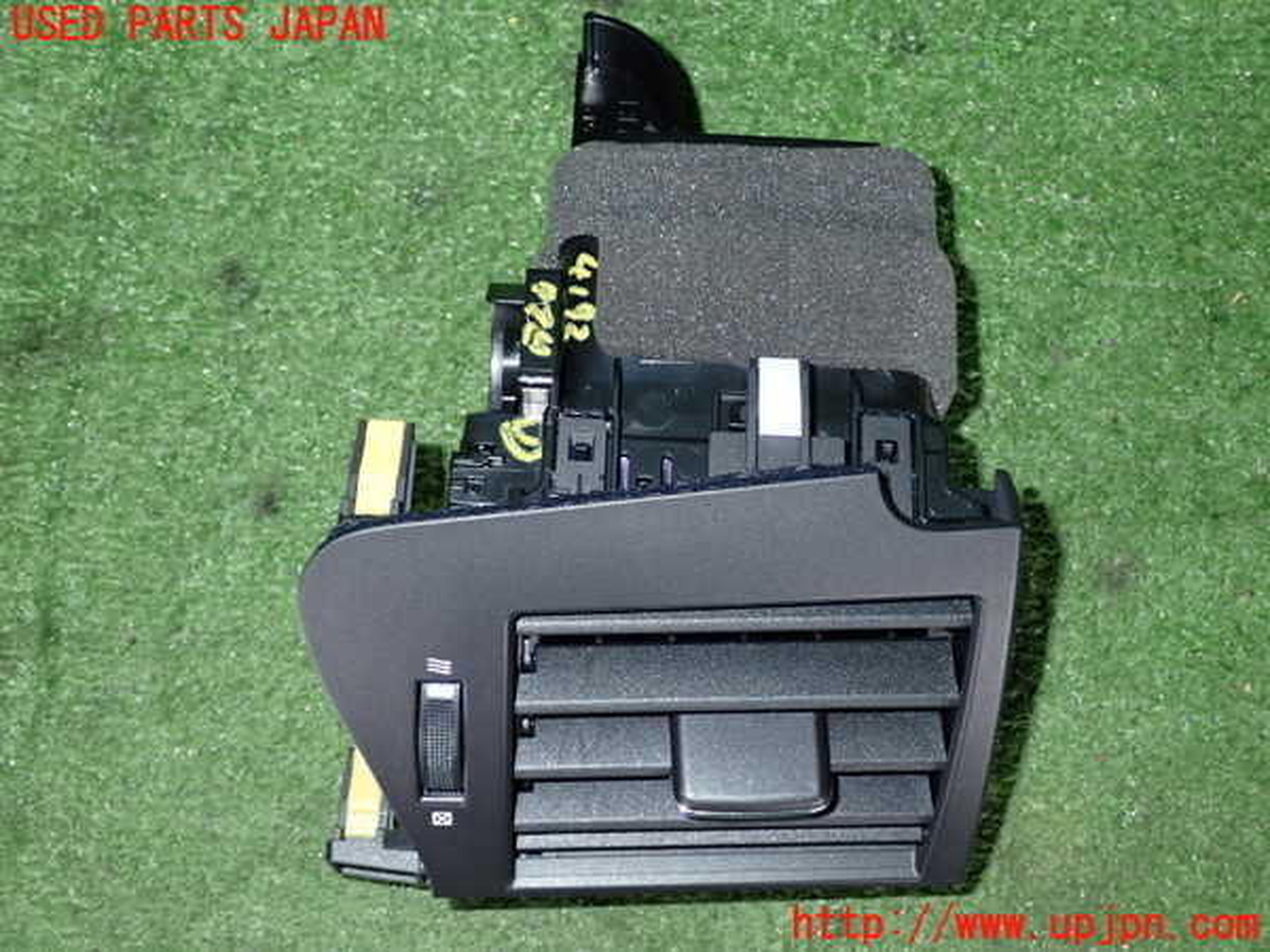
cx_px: 635
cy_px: 476
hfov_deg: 45.8
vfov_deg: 35.1
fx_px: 1504
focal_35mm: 41
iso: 500
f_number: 8
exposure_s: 1/40
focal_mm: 7.31
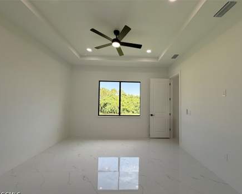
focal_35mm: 15
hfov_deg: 96.6
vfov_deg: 84.1
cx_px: 129
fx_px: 107
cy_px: 99
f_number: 2.2
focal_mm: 2.22
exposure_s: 1/130
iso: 50
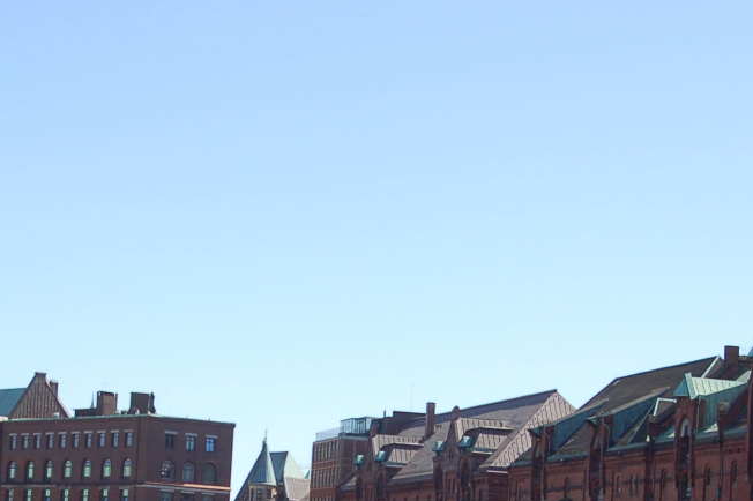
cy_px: 558
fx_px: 2153
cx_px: 221
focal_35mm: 103
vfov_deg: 13.0
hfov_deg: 19.7
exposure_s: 1/250
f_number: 10
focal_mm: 28
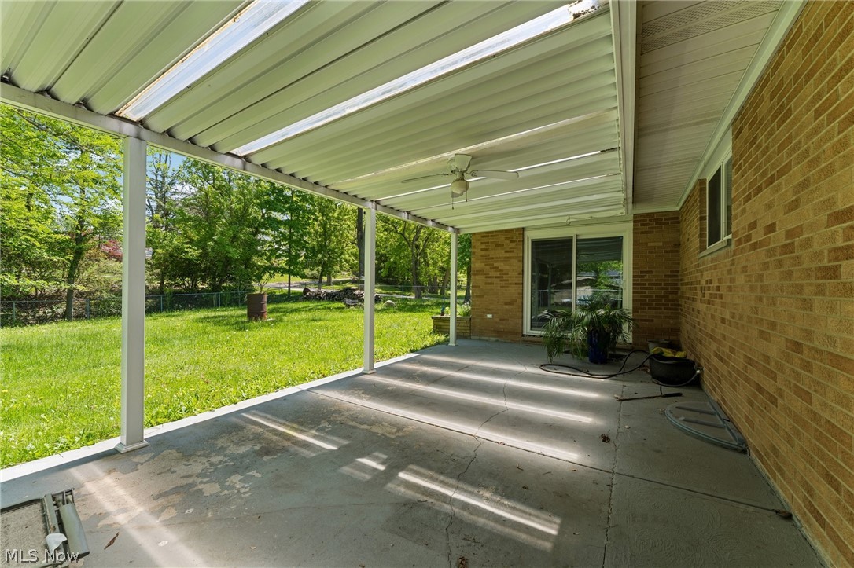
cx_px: 427
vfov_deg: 81.2
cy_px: 284
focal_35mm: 14
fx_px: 332
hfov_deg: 104.3
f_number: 8
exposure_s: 1/125
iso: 200
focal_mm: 14
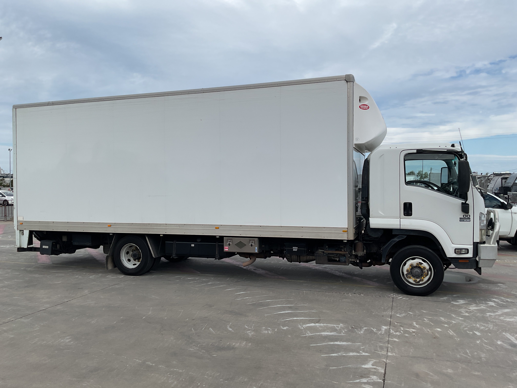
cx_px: 258
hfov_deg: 61.7
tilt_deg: -1.9
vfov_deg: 48.2
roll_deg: -0.5
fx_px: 433
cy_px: 194
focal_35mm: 29
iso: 16
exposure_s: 1/2427
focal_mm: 3
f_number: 1.8
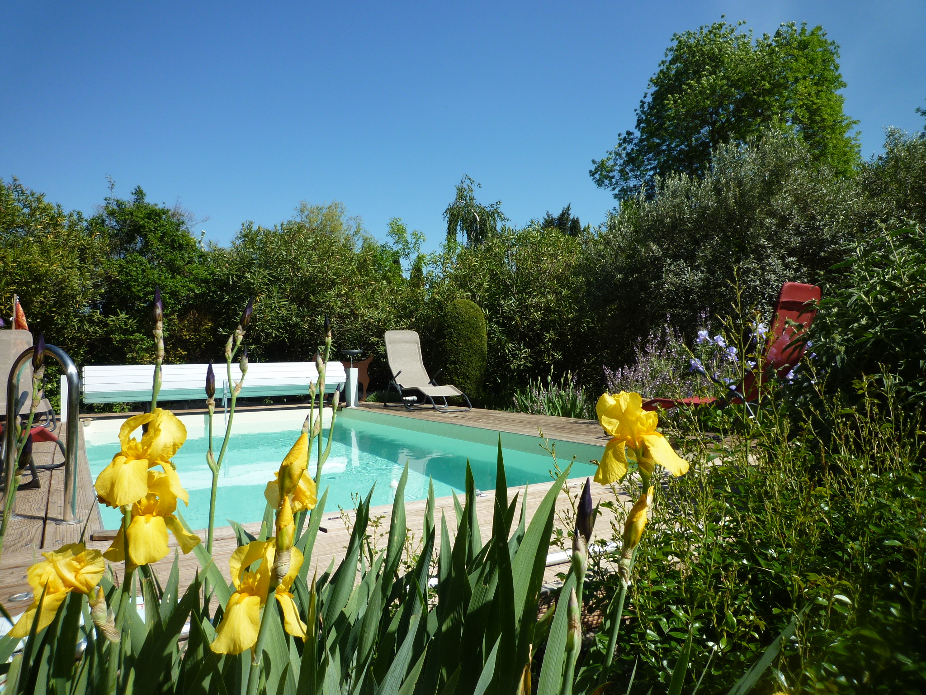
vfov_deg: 54.9
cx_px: 463
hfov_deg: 69.4
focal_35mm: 25
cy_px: 348
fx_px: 669
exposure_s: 1/500
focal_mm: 4.4
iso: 80
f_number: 4
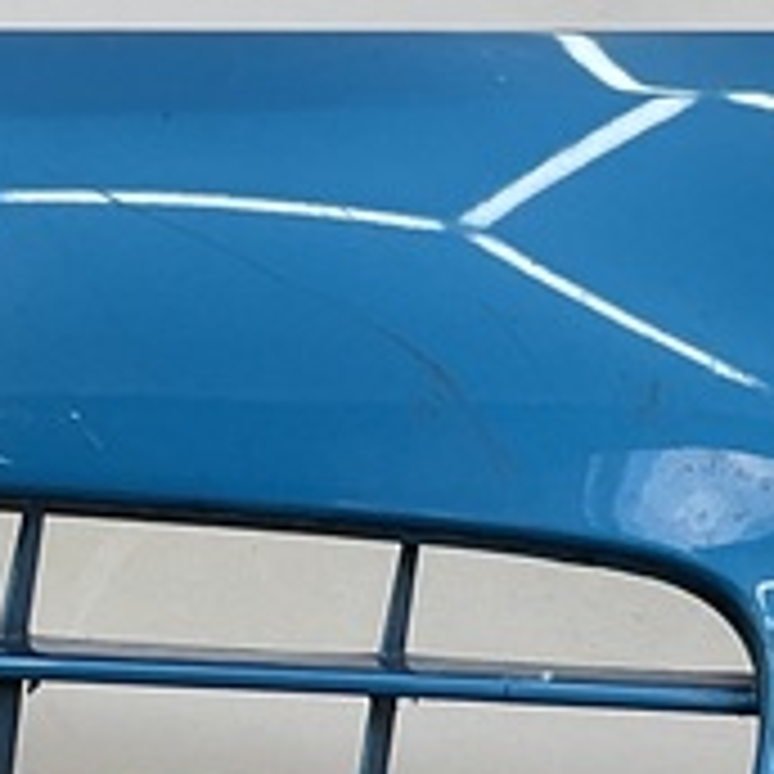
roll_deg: -3.3
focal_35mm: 150
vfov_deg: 11.6
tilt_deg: -7.4
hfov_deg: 11.6
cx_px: 374
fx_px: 3795
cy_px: 662
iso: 16
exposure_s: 1/101
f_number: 1.8
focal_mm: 3
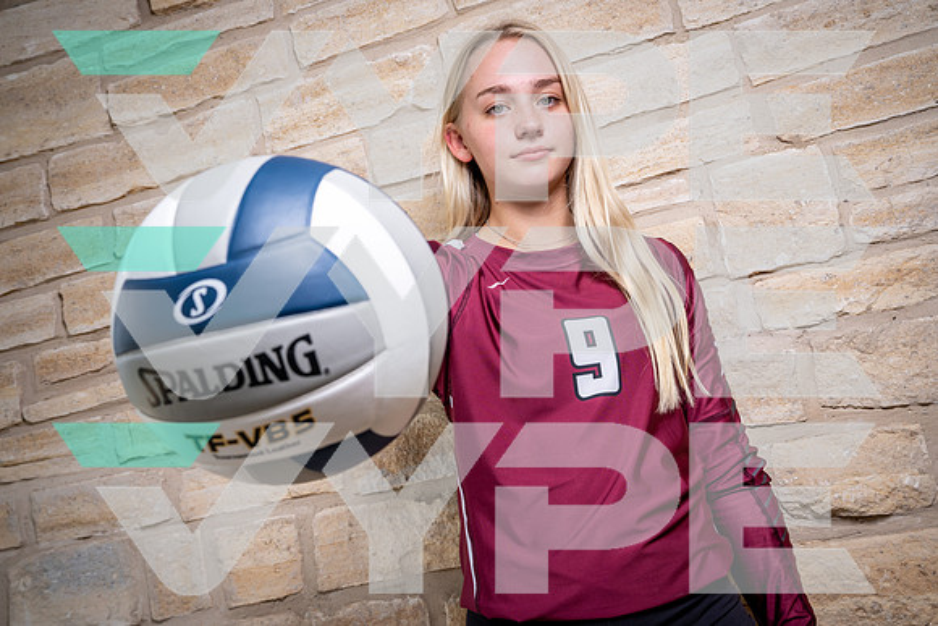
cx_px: 469
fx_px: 1121
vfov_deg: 31.2
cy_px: 313
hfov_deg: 45.4
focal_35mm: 43
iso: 100
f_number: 9
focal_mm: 43
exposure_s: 1/125
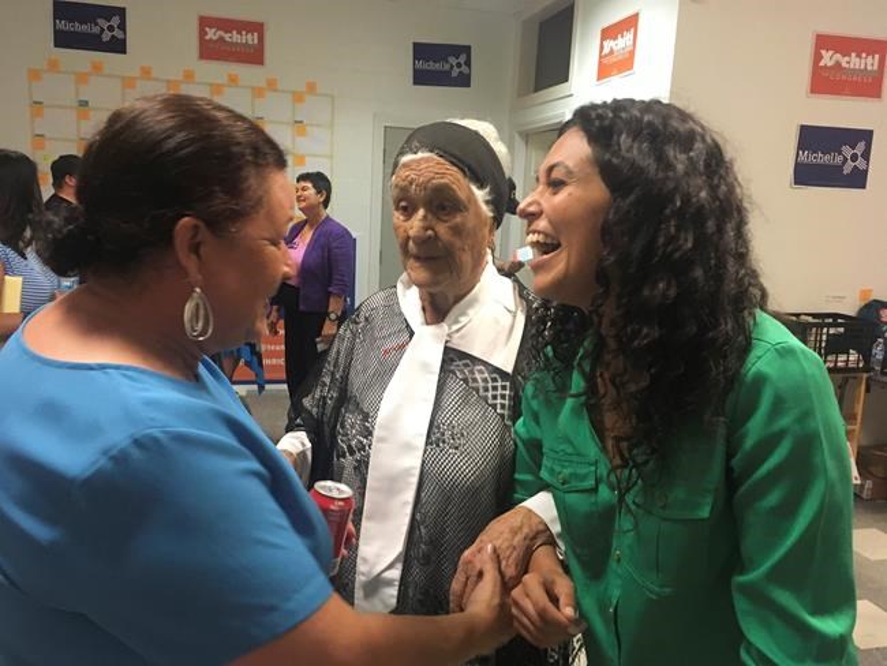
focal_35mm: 29
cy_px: 333
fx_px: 743
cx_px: 444
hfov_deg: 61.6
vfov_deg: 48.3
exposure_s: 1/30
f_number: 2.2
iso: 200
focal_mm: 4.15
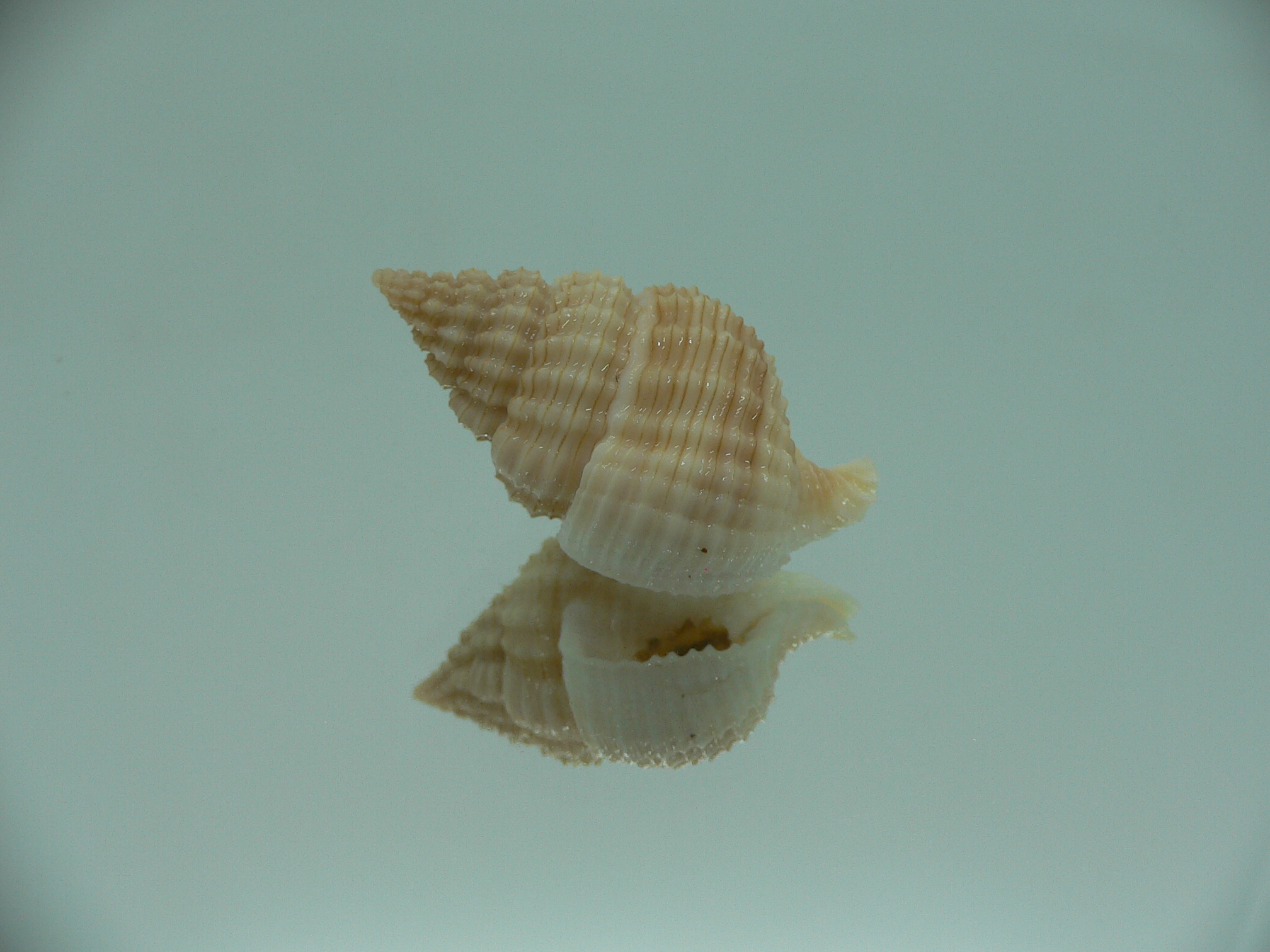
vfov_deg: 40.7
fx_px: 1284
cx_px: 635
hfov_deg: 52.6
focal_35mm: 35
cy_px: 476
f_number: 2.8
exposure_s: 1/60
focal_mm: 4.6
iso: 80
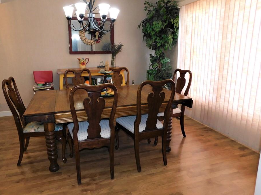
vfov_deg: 53.0
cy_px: 94
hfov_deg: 67.2
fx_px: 196
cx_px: 118
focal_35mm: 26
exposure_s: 1/30
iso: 200
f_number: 3
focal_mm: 4
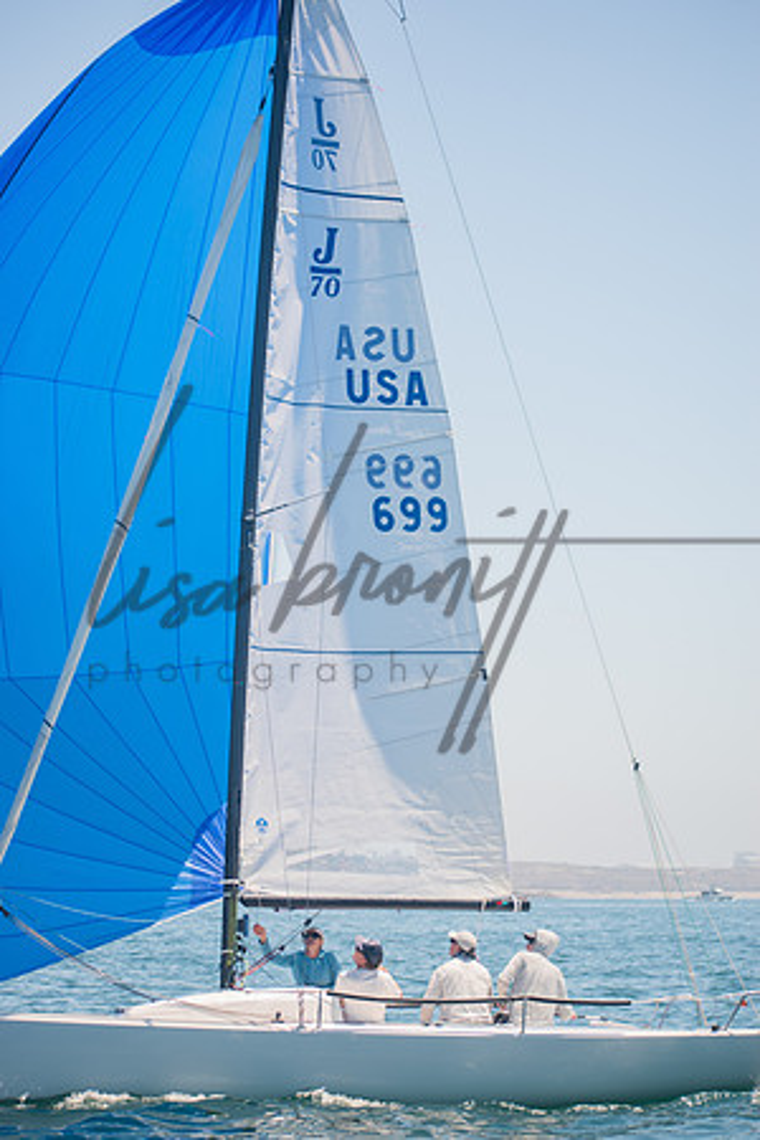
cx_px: 380
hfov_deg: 13.0
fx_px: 3325
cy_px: 570
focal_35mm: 105
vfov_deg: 19.5
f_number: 4.5
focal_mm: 70
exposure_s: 1/200
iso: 100
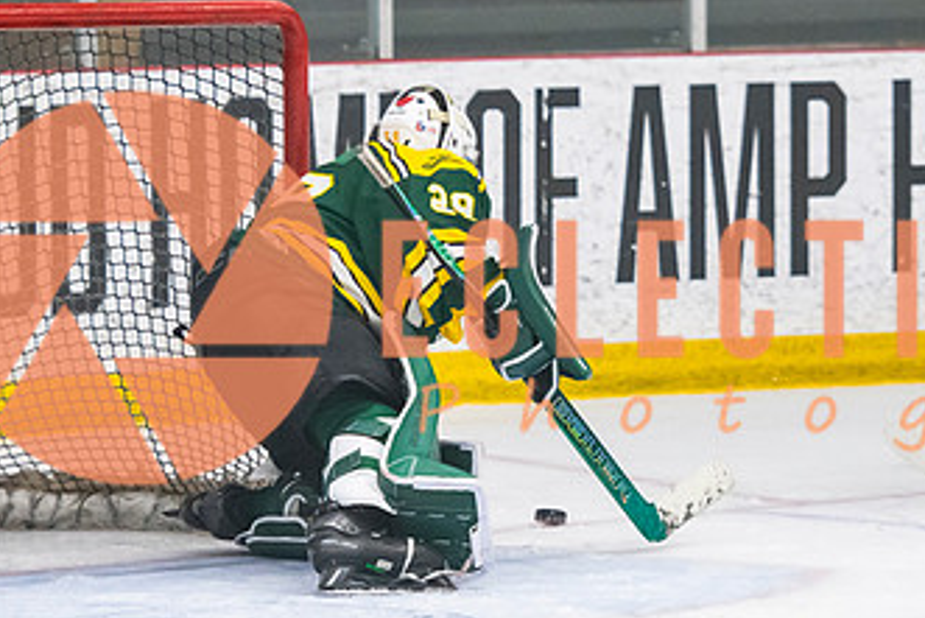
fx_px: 8637
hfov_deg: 6.1
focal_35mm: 336
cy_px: 366
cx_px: 416
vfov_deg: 4.1
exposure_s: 1/640
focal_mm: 135
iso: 2500
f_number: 3.2
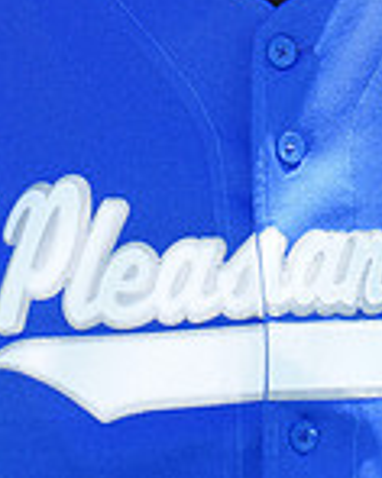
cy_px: -140
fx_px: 9446
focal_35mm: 667
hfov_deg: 2.3
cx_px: 236
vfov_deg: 2.9
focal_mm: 181
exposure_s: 1/200
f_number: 9
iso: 200
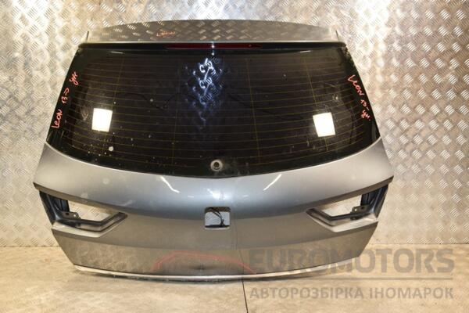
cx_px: 234
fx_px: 508
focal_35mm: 39
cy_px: 156
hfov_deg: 49.6
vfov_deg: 34.2
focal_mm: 26
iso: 800
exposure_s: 1/200
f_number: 5
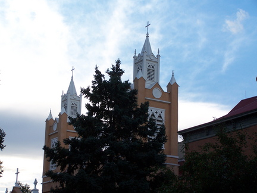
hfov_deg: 26.0
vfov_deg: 19.6
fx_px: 557
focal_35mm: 75
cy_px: 96
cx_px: 128
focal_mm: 12.4
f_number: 3.2
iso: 80
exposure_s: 1/500
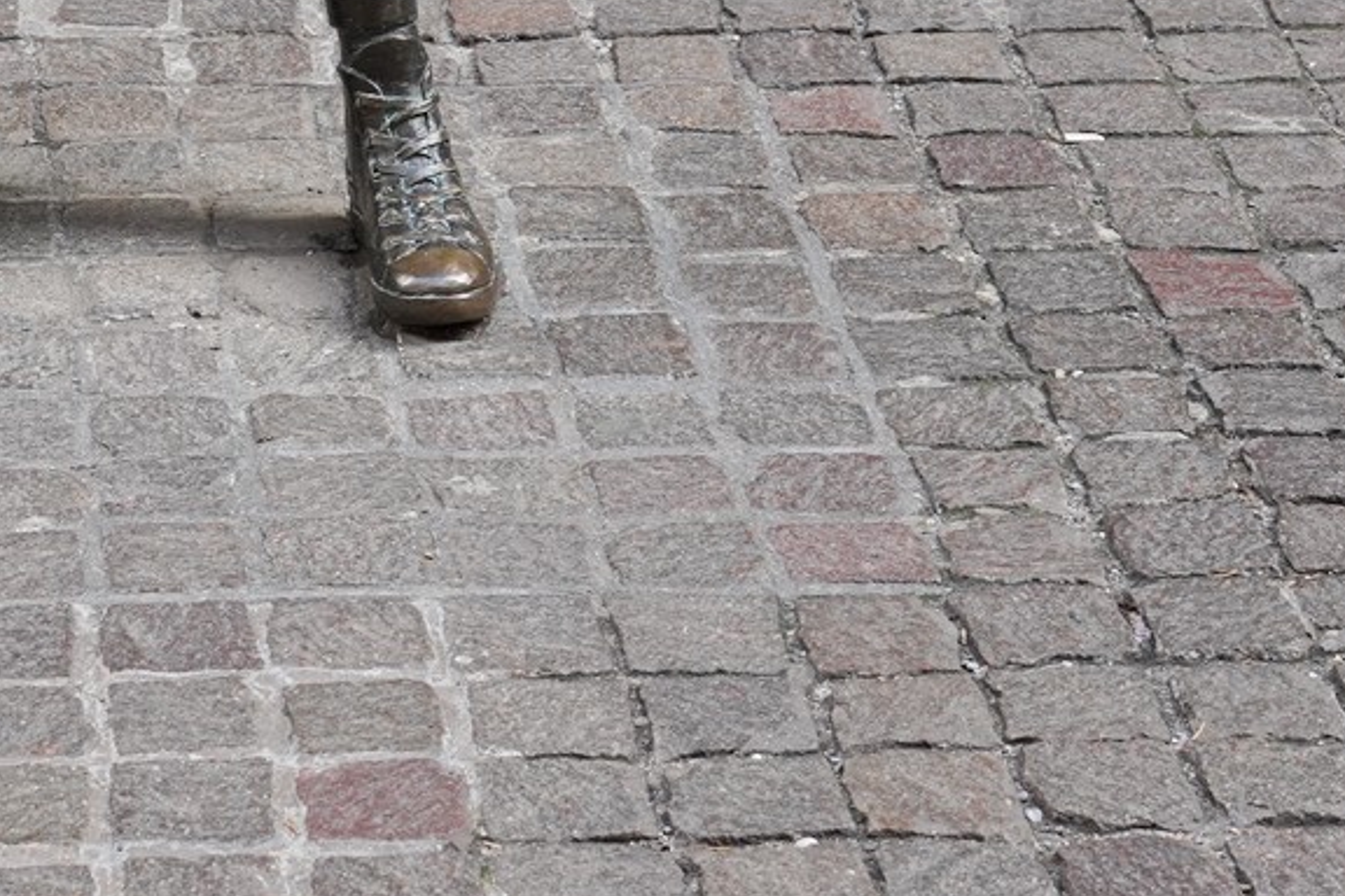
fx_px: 5193
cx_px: 166
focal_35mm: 139
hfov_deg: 14.6
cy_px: -565
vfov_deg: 9.5
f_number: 5.6
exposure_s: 1/100
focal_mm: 40
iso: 400
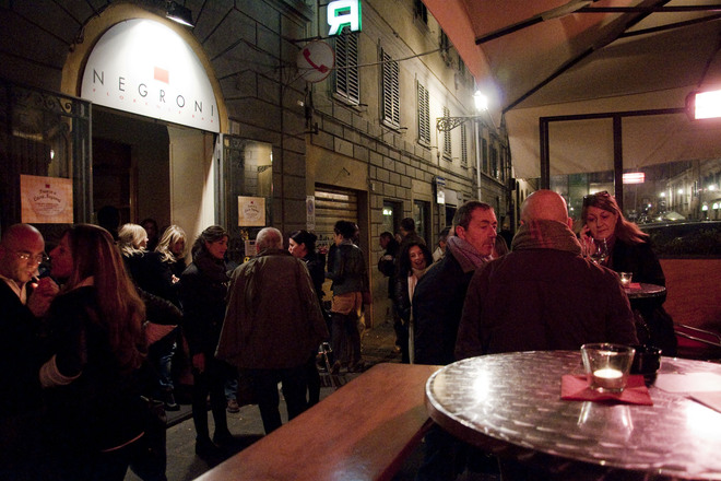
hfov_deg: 67.4
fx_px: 541
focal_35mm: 27
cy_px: 240
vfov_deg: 47.9
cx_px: 360
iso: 4000
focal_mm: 18
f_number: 4
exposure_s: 1/60
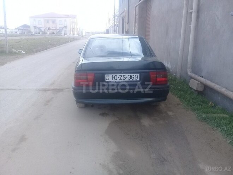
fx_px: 209
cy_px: 88
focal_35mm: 31
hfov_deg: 58.4
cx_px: 116
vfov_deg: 45.4
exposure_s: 1/280
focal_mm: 3.3
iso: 50
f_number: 2.2
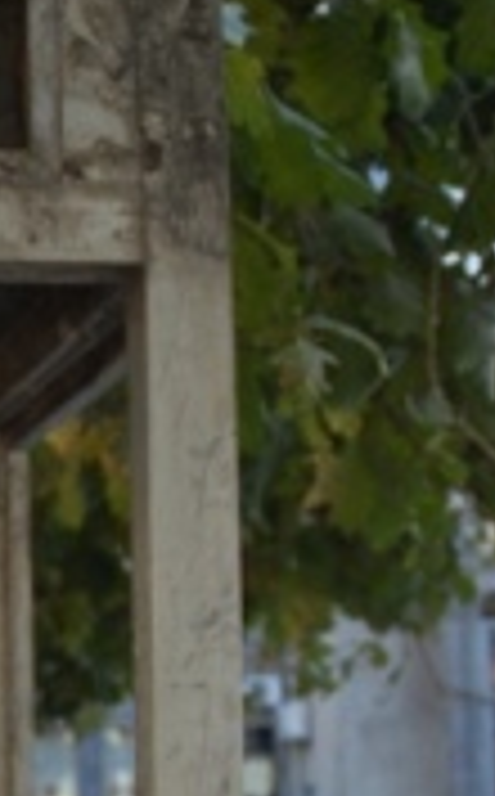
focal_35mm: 100
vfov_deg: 20.4
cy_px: 720
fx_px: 2167
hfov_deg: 12.3
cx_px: -297
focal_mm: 18
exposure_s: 1/60
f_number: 4
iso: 100
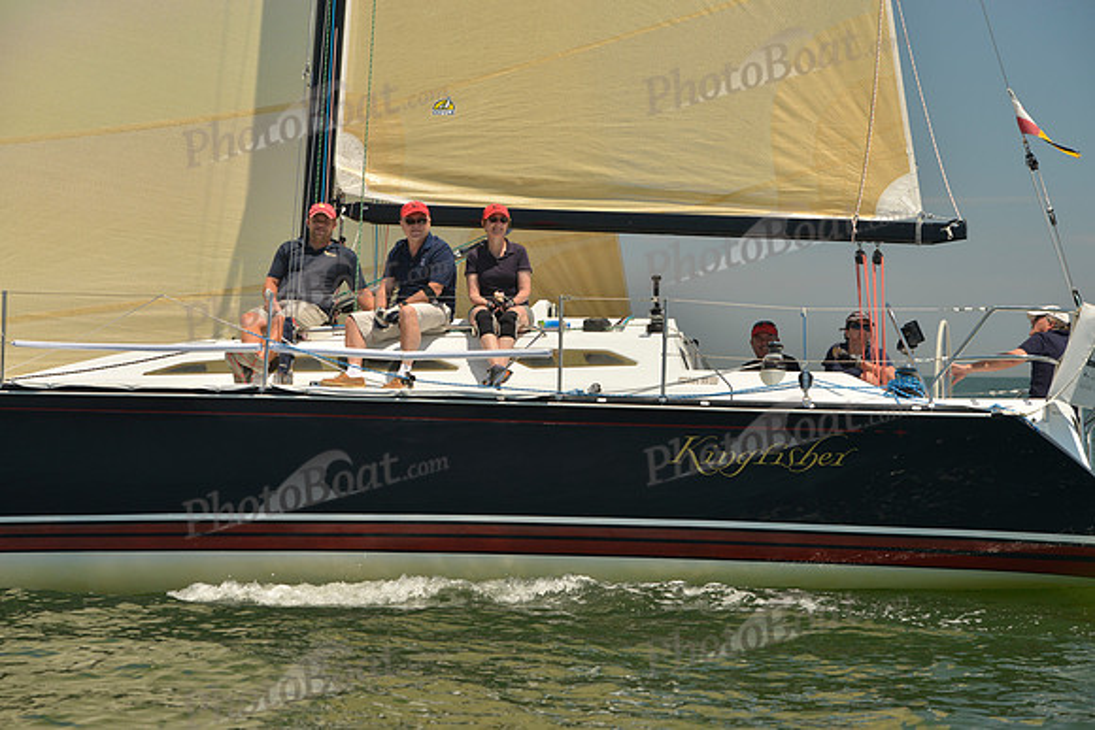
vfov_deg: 14.0
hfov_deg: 20.8
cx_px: 548
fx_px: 2981
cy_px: 365
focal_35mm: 98
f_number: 7.1
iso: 200
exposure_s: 1/640
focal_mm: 98
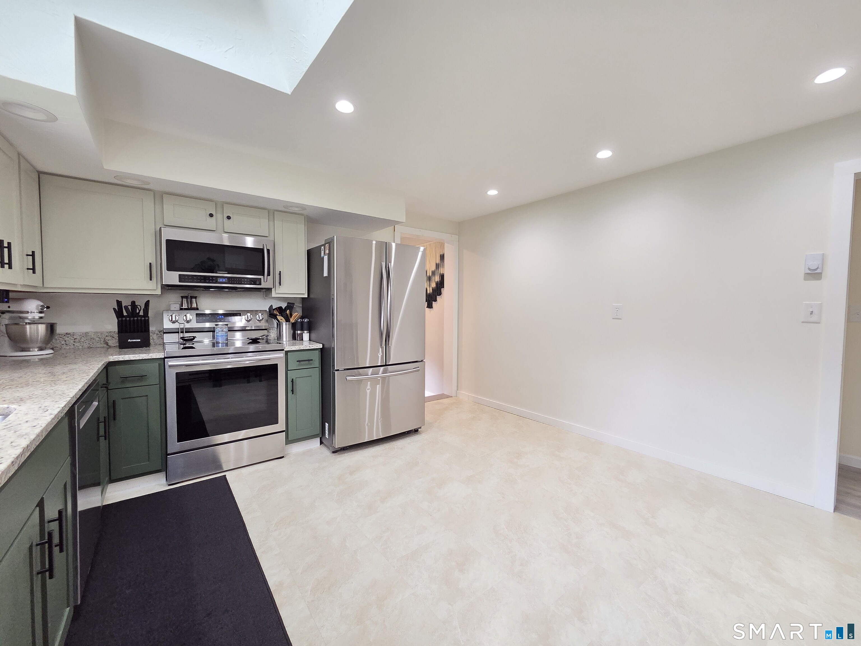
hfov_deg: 106.2
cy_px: 323
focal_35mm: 13
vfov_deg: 89.9
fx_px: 323
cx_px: 430
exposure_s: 1/60
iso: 320
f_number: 2.2
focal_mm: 2.2
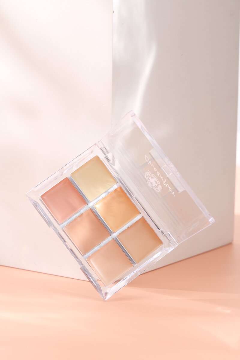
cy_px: 180
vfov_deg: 17.1
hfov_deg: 11.4
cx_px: 120
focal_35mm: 120
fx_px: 1200
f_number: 8
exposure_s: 1/125
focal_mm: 80
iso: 160
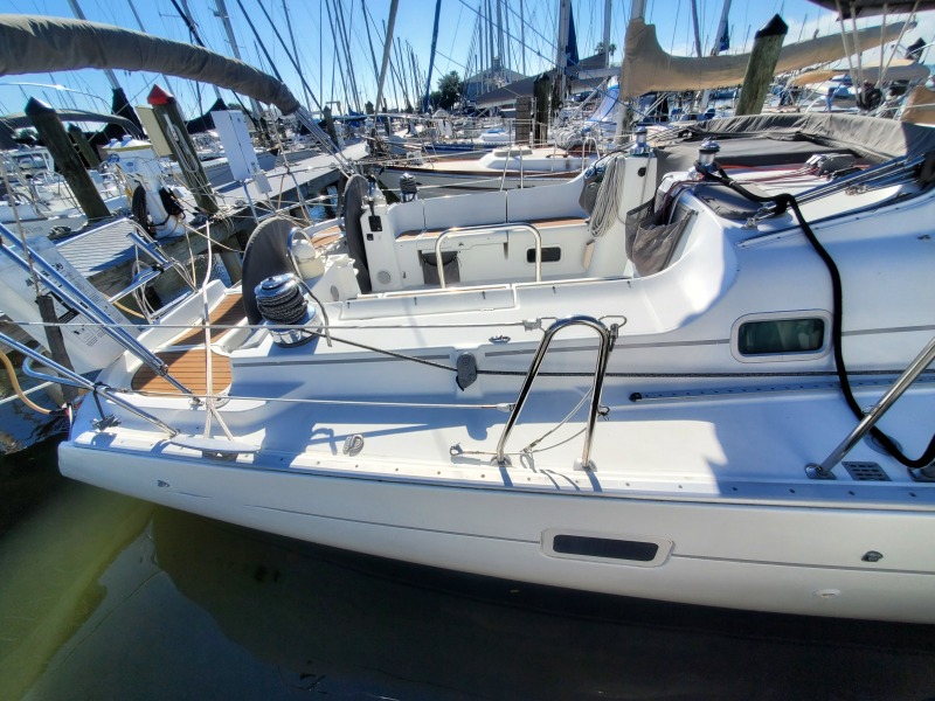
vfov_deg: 89.9
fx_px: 351
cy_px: 350
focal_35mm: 13
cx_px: 468
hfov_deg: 106.2
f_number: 2.2
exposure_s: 1/1492
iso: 50
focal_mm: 1.8
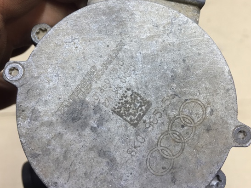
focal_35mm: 34
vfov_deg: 41.7
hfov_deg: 54.0
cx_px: 125
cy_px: 85
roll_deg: +9.4
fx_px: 246
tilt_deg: -43.5
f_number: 2.2
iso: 80
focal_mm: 4.15
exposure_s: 1/33
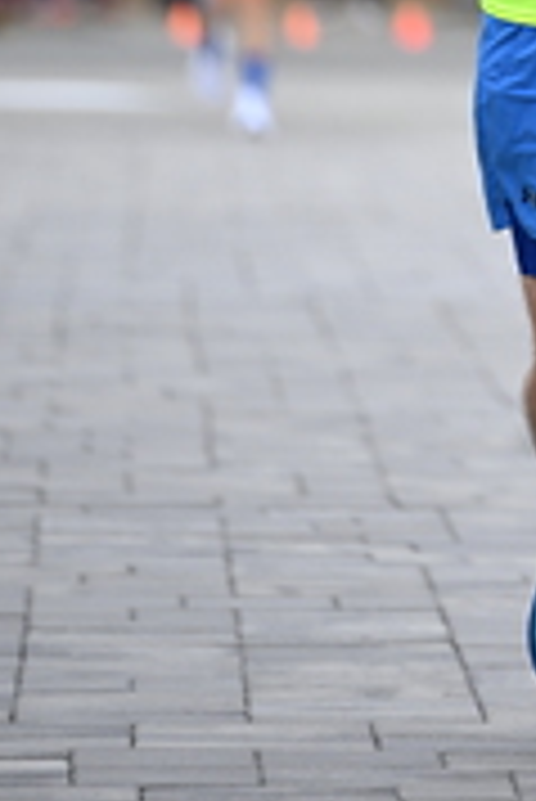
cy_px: -418
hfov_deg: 2.2
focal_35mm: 617
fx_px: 13752
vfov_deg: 3.3
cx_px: 790
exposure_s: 1/2000
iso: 640
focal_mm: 200
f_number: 2.8
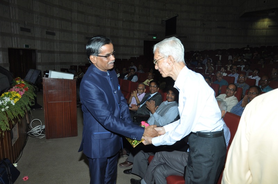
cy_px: 92
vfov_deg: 47.8
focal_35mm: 27
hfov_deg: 67.5
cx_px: 139
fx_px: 208
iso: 500
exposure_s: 1/125
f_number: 5.6
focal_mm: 18
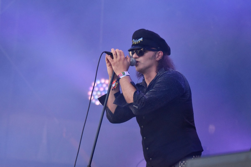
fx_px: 1046
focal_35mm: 150
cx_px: 126
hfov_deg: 13.7
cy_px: 84
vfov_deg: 9.1
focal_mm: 100
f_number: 2.8
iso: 2000
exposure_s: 1/5000
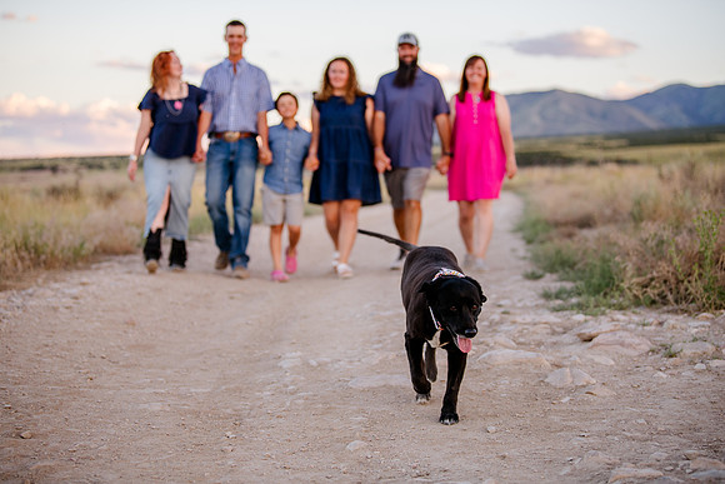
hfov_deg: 28.5
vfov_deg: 19.2
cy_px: 242
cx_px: 362
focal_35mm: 71
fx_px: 1428
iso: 250
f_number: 2.8
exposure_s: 1/200
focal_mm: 70
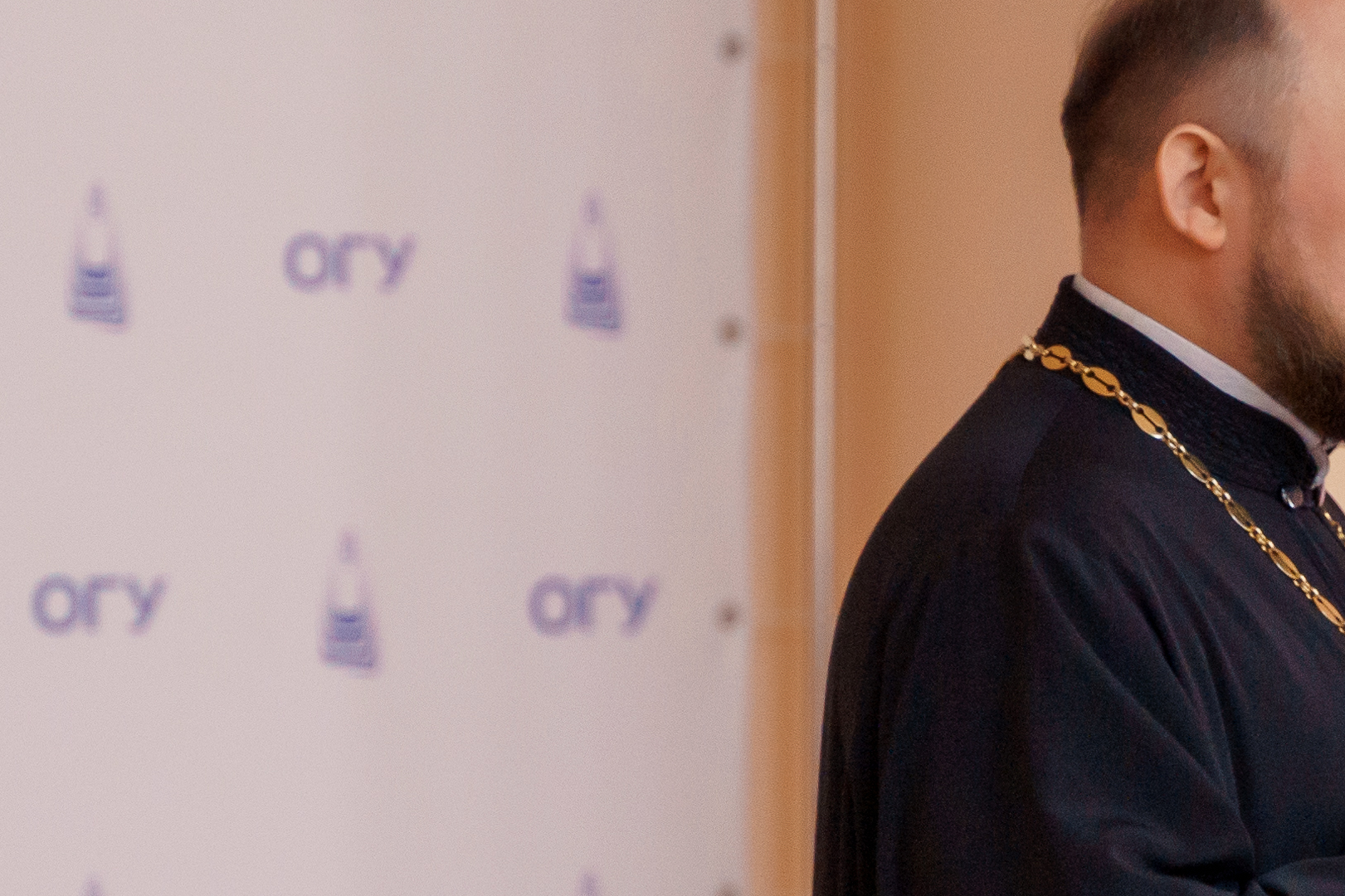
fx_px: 10159
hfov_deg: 7.5
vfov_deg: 5.0
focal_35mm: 272
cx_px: 1360
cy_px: 824
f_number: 2.8
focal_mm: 75
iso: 3200
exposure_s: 1/160
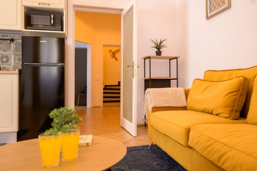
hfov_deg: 62.9
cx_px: 144
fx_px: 209
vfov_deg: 44.5
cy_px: 80
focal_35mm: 29
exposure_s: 1/250
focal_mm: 24
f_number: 3.2
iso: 1250
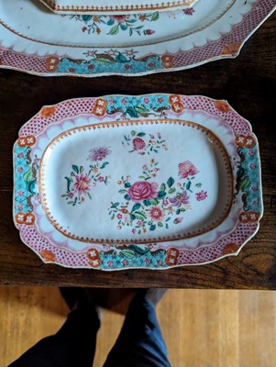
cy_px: 184
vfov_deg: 71.5
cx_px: 138
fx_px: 255
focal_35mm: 24
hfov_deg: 56.9
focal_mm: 6.81
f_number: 1.85
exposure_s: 1/100
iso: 932
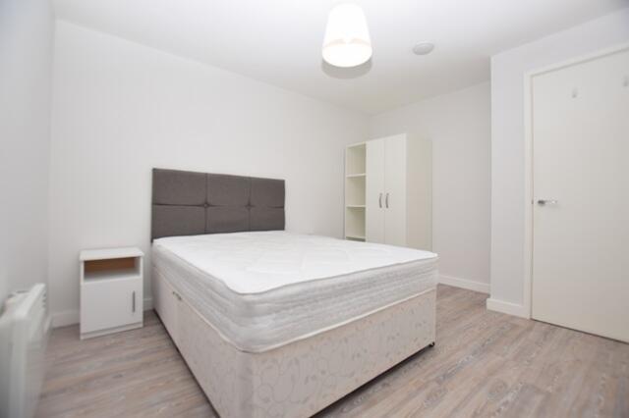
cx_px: 314
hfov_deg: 100.4
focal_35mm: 15
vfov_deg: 77.3
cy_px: 209
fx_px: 262
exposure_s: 1/200
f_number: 4
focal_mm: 10
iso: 100
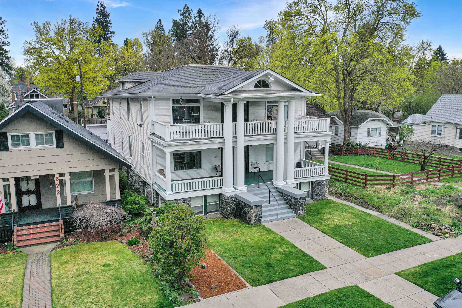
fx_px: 359
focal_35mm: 28
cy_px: 154
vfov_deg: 46.4
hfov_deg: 65.5
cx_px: 231
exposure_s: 1/400
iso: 100
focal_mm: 10.26
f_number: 5.6
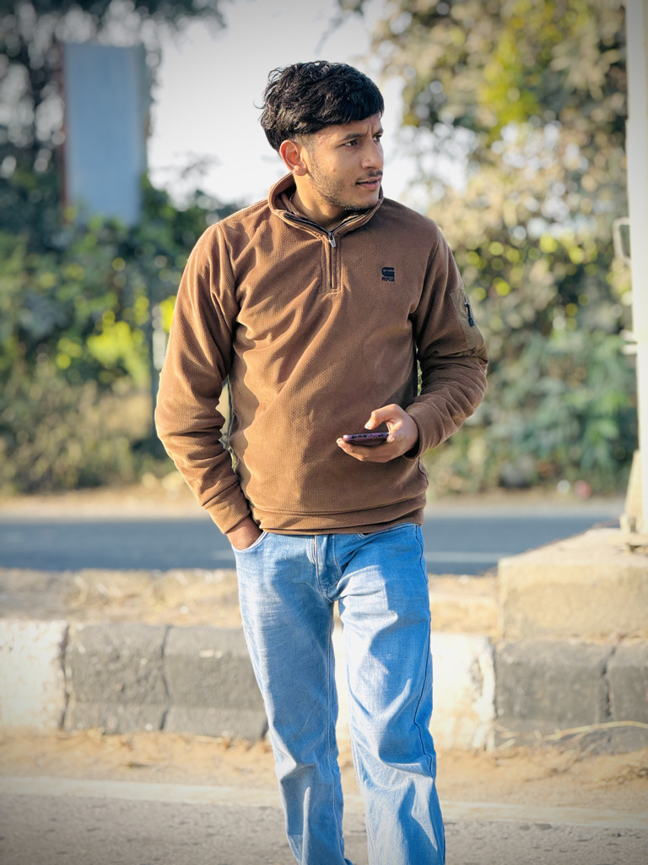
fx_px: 2995
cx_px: 324
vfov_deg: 16.4
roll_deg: +2.5
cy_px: 432
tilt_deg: -3.8
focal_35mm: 120
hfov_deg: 12.3
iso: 50
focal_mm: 15.66
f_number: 2.8
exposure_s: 1/402
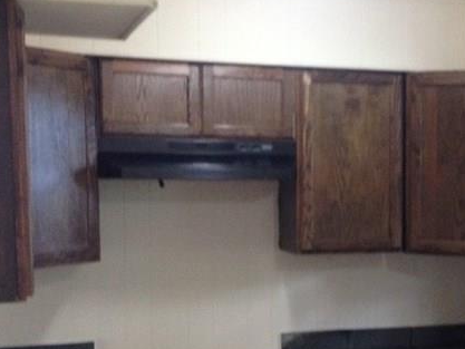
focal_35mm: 81
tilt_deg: -2.9
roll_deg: +0.3
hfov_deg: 23.4
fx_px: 1088
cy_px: 254
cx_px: 425
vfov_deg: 18.1
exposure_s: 1/20
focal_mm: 4.12
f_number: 2.4
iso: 250
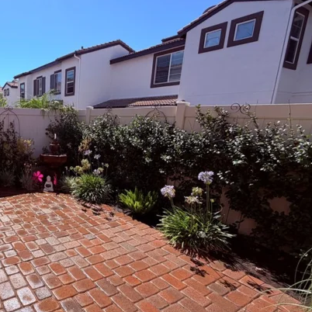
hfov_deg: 59.7
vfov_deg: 67.2
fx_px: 235
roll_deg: -1.2
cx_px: 46
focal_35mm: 23
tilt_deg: -11.6
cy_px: 166
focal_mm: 2.22
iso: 25
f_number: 2.2
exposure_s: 1/770
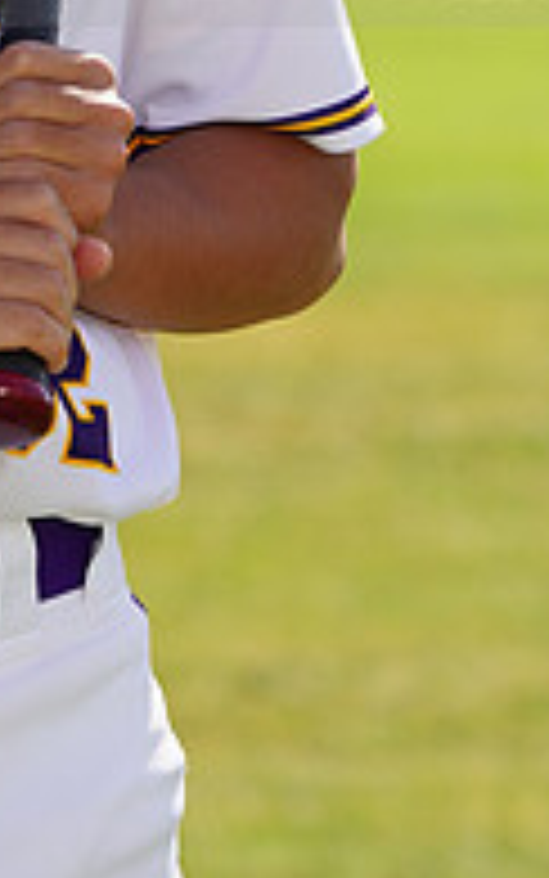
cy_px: -117
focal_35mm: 793
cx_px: -135
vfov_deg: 2.6
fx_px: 18970
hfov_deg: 1.7
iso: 100
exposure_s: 1/250
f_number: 8
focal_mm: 262
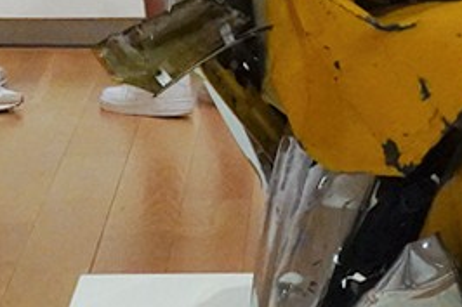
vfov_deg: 4.5
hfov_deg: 6.8
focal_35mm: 301
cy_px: -449
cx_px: 472
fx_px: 3860
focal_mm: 40
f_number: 9
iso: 8000
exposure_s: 1/100
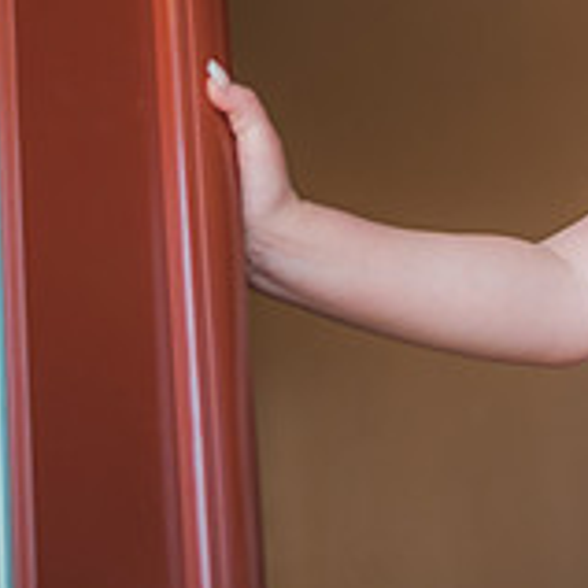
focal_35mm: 155
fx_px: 2979
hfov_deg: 10.9
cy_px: -31
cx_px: 884
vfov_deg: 11.1
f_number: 1.4
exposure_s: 1/3200
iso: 1250
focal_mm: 50
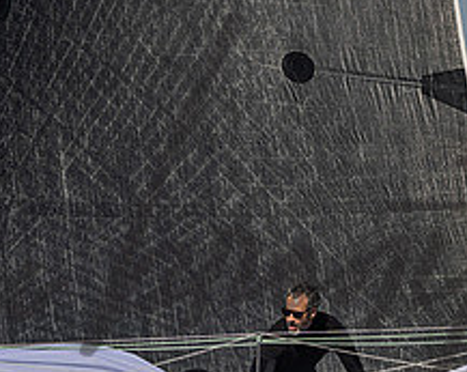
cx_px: 270
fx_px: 6915
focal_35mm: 501
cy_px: 257
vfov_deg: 3.1
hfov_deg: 3.9
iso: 400
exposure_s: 1/8000
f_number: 5
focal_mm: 195
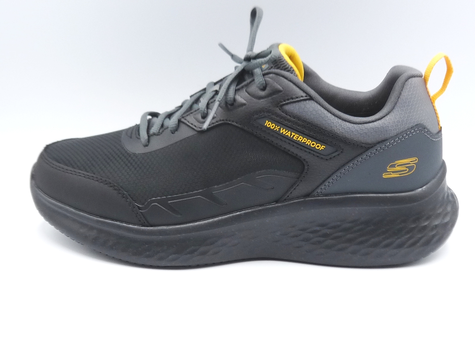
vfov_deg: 26.6
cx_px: 238
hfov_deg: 34.9
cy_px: 178
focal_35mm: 55
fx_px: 755
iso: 100
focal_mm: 5.5
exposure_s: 1/100
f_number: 4
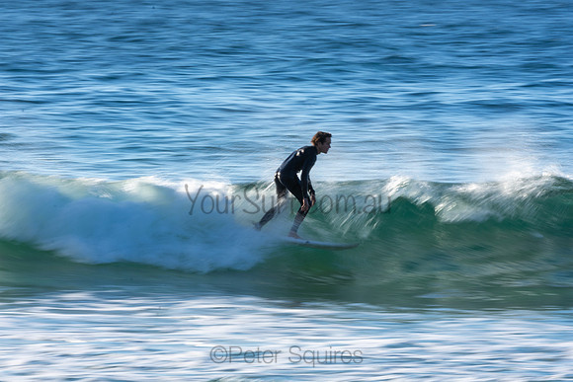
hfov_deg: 3.5
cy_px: 191
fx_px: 9313
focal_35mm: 585
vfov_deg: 2.4
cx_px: 286
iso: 100
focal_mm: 390
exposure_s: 1/25
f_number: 22
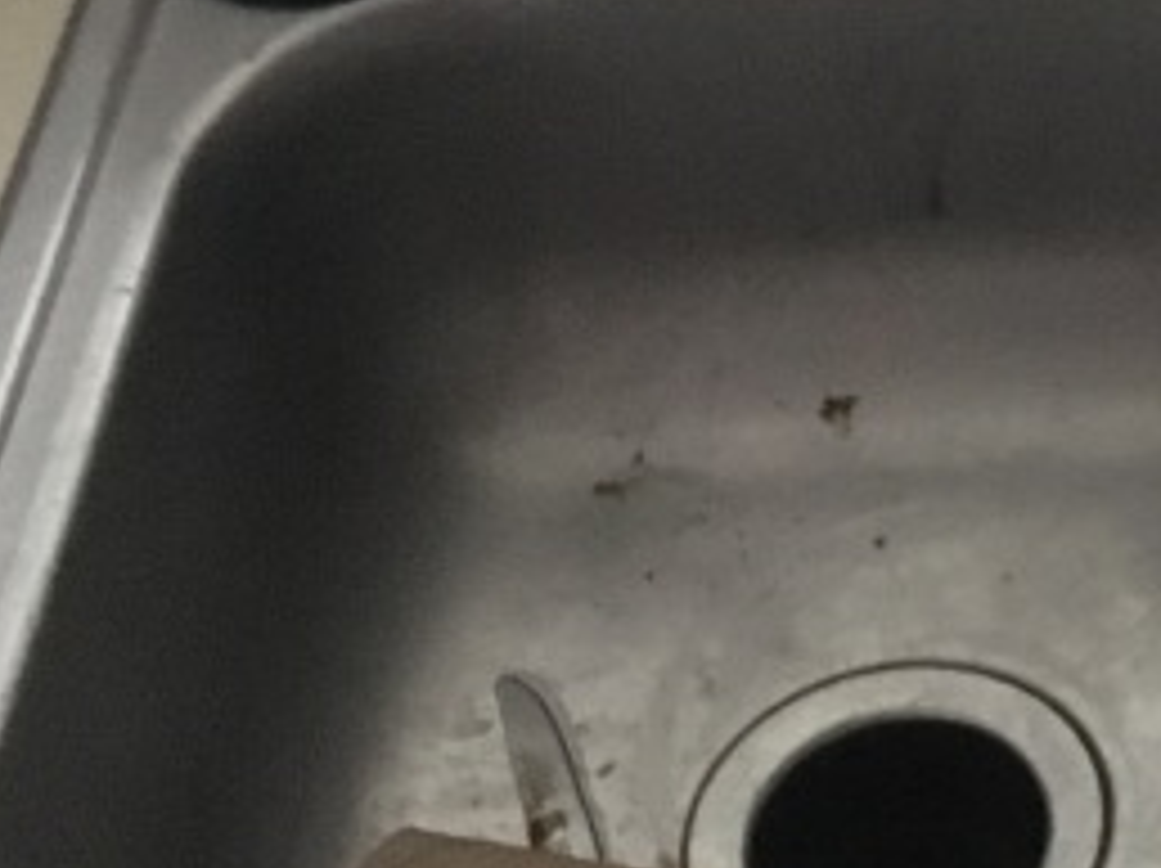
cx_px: 1530
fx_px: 3016
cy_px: 243
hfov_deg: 19.9
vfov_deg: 16.3
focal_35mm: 90
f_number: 2.2
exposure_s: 1/15
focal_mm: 4.15
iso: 1000
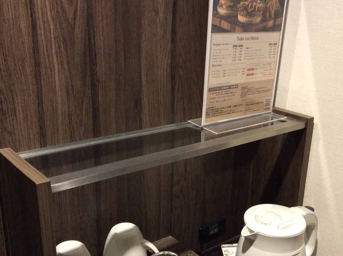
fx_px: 435
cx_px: 212
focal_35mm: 44
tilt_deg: -20.7
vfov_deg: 32.7
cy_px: 157
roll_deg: -4.0
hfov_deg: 42.7
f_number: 2.4
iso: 160
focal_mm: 3.3
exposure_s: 1/24
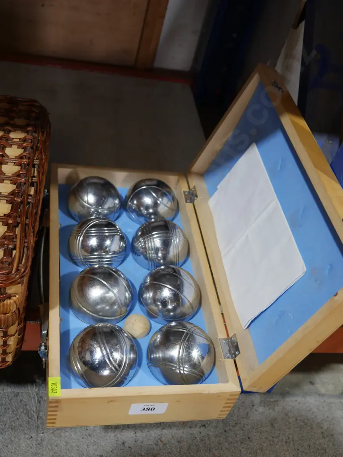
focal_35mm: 42
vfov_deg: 44.8
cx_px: 172
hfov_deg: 34.4
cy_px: 228
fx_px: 554
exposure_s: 1/60
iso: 400
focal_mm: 21
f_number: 4.6
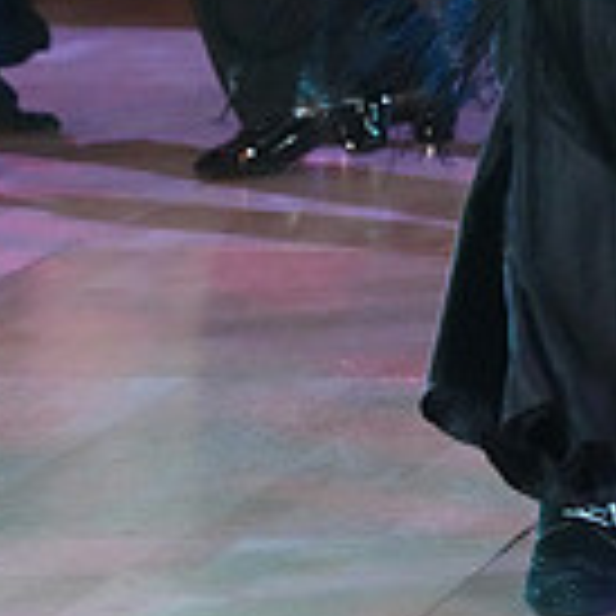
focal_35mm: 350
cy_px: -423
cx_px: 839
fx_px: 7047
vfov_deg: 5.0
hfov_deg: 5.0
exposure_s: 1/250
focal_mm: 97
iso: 10000
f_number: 6.3
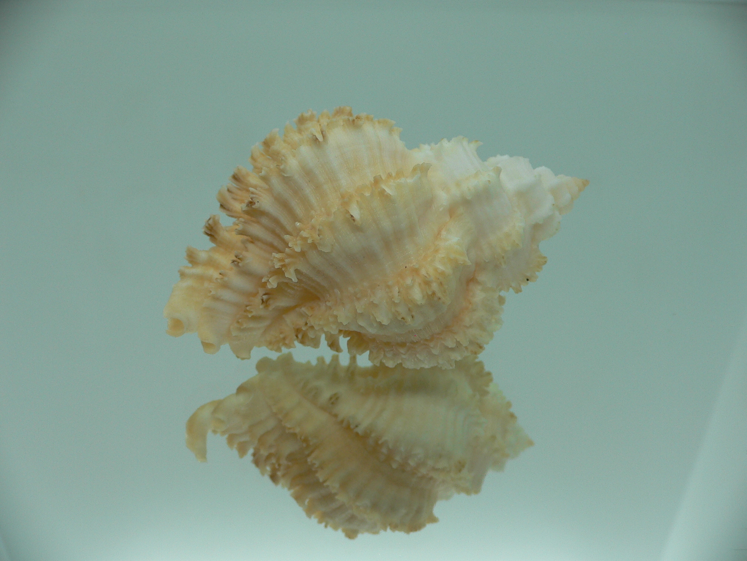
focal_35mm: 35
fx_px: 755
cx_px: 374
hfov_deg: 52.6
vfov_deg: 40.7
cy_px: 280
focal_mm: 4.6
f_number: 2.8
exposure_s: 1/80
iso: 80
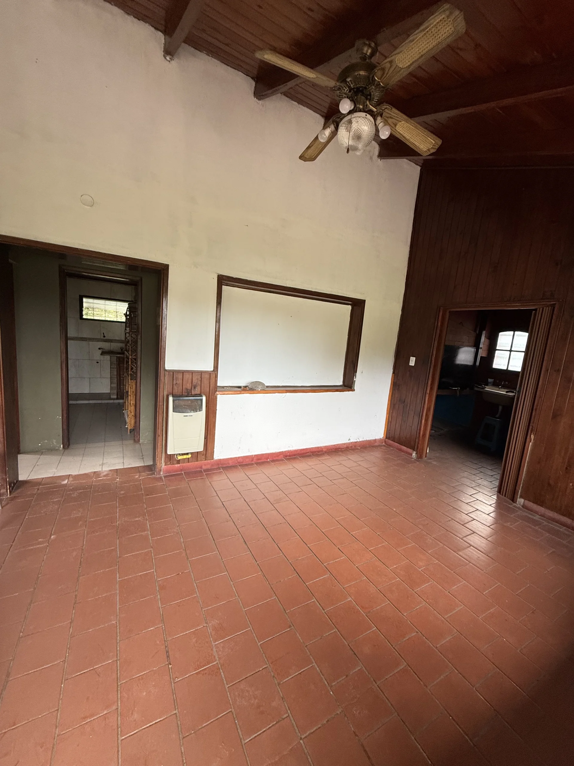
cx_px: 287
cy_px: 383
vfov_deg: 102.1
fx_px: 310
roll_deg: -4.6
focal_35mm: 14
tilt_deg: -7.4
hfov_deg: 85.7
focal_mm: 2.22
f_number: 2.2
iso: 100
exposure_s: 1/99
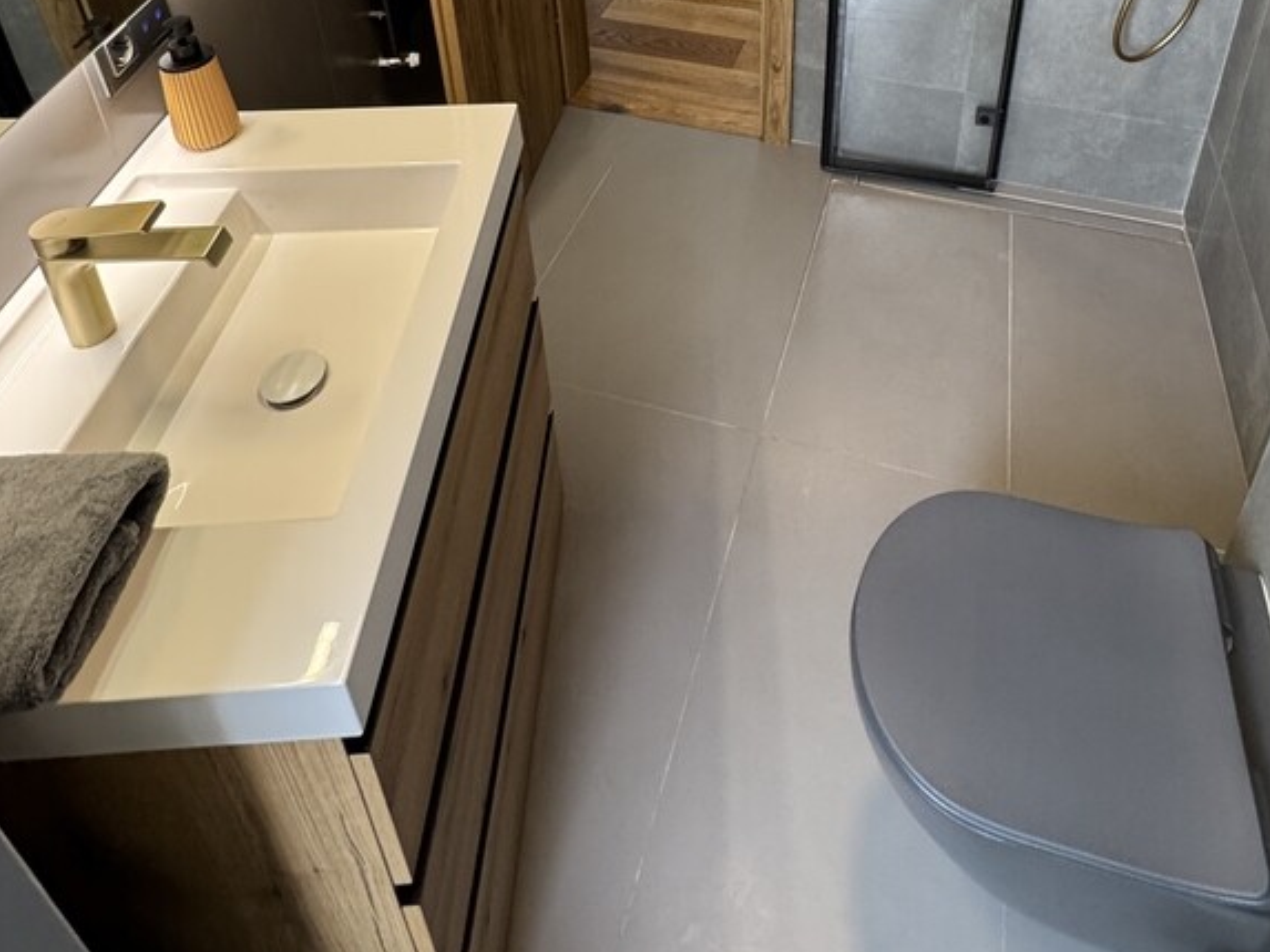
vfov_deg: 43.2
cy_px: -86
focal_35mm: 25
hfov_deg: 68.7
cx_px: 758
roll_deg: -0.9
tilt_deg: -23.8
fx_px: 917
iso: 250
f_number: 2.2
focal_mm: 2.22
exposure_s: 1/100
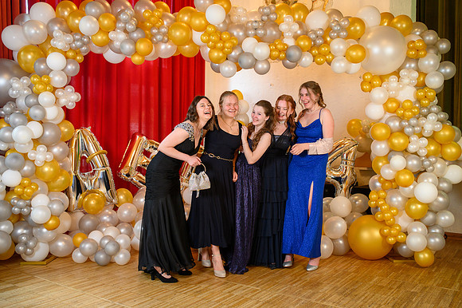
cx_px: 231
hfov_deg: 54.5
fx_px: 449
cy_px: 154
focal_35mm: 35
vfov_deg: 37.8
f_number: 3.5
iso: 1250
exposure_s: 1/100
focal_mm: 35
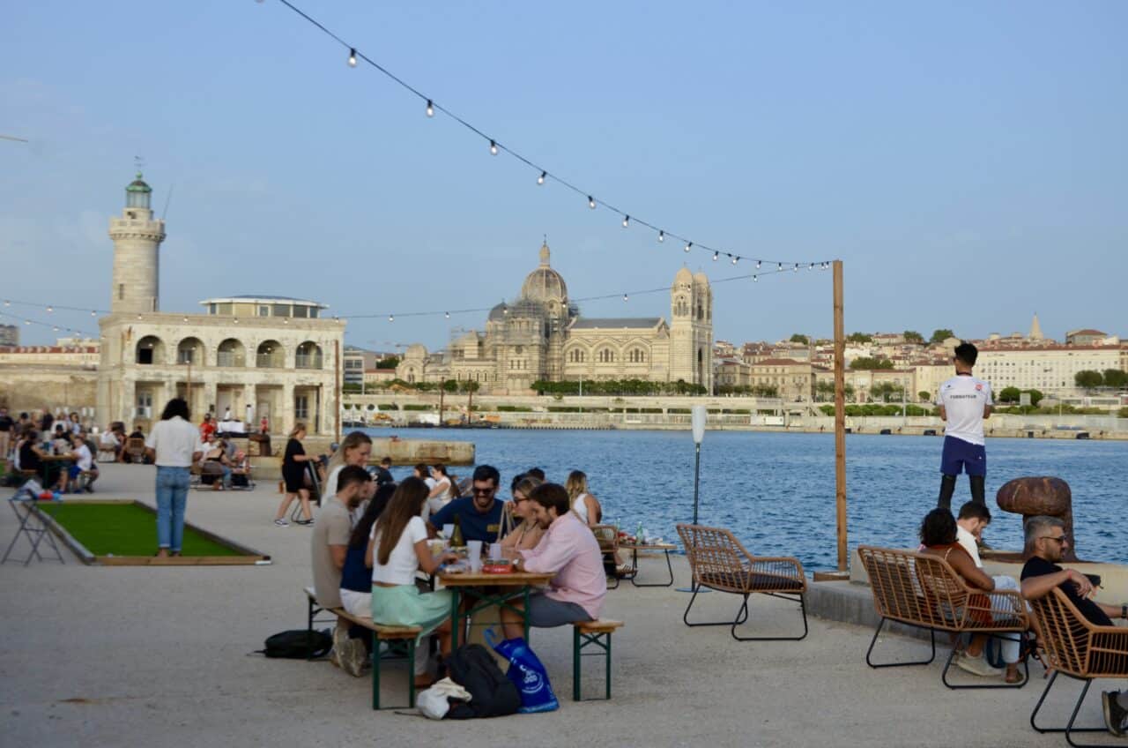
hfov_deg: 39.0
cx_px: 564
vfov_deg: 26.4
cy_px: 374
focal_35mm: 51
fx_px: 1595
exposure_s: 1/250
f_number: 8
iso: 200
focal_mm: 34
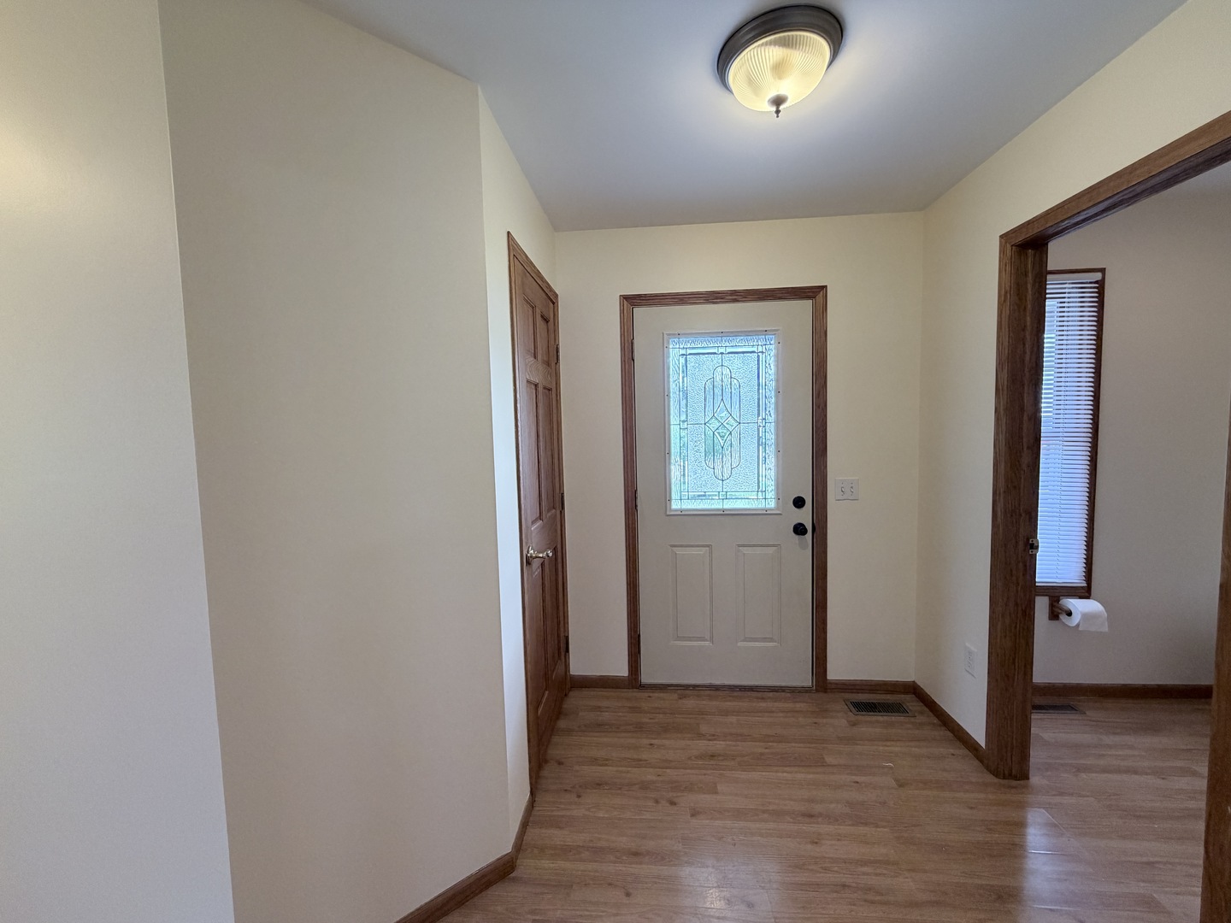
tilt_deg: -4.0
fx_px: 498
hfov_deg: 102.1
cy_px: 462
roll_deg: +1.3
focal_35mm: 14
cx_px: 616
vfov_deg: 85.7
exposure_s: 1/60
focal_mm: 2.22
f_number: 2.2
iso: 200
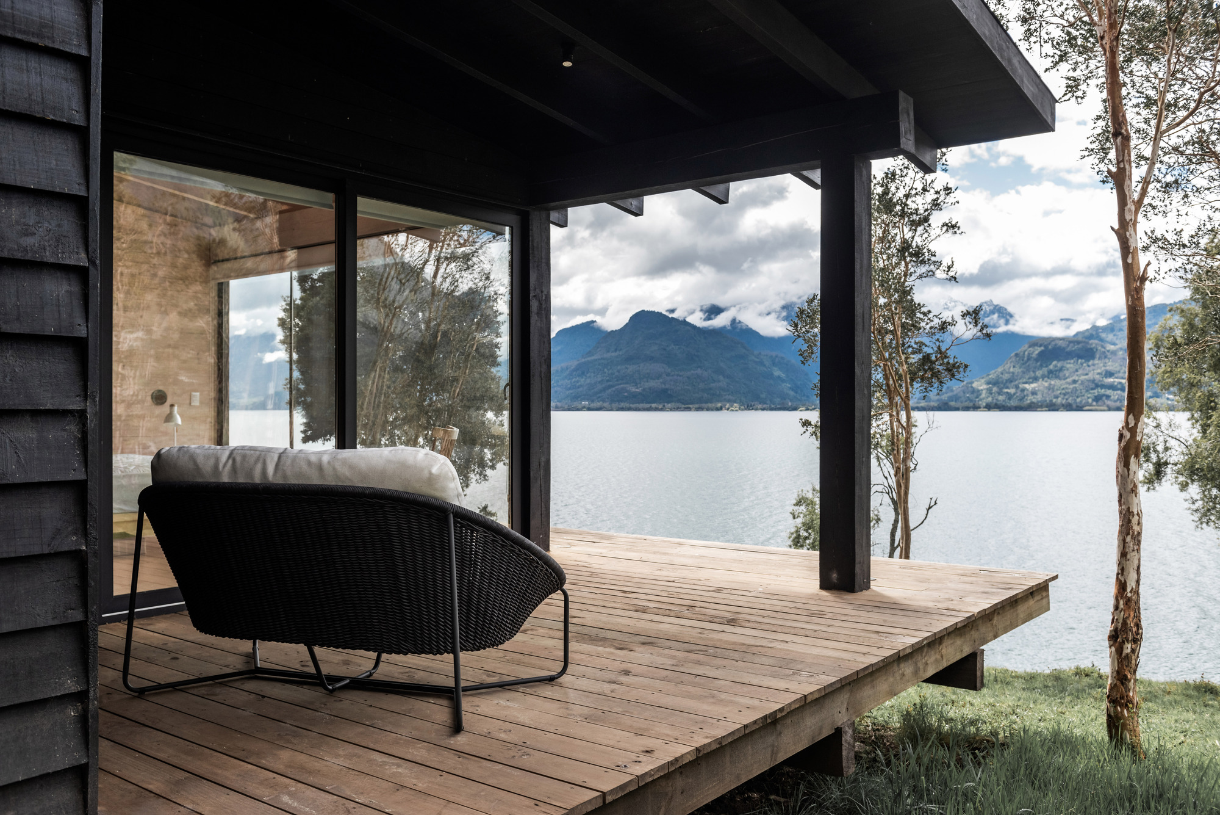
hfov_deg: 60.3
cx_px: 610
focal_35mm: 31
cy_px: 408
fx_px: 1051
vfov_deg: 42.4
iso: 320
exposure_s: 1/200
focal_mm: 31
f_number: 6.3
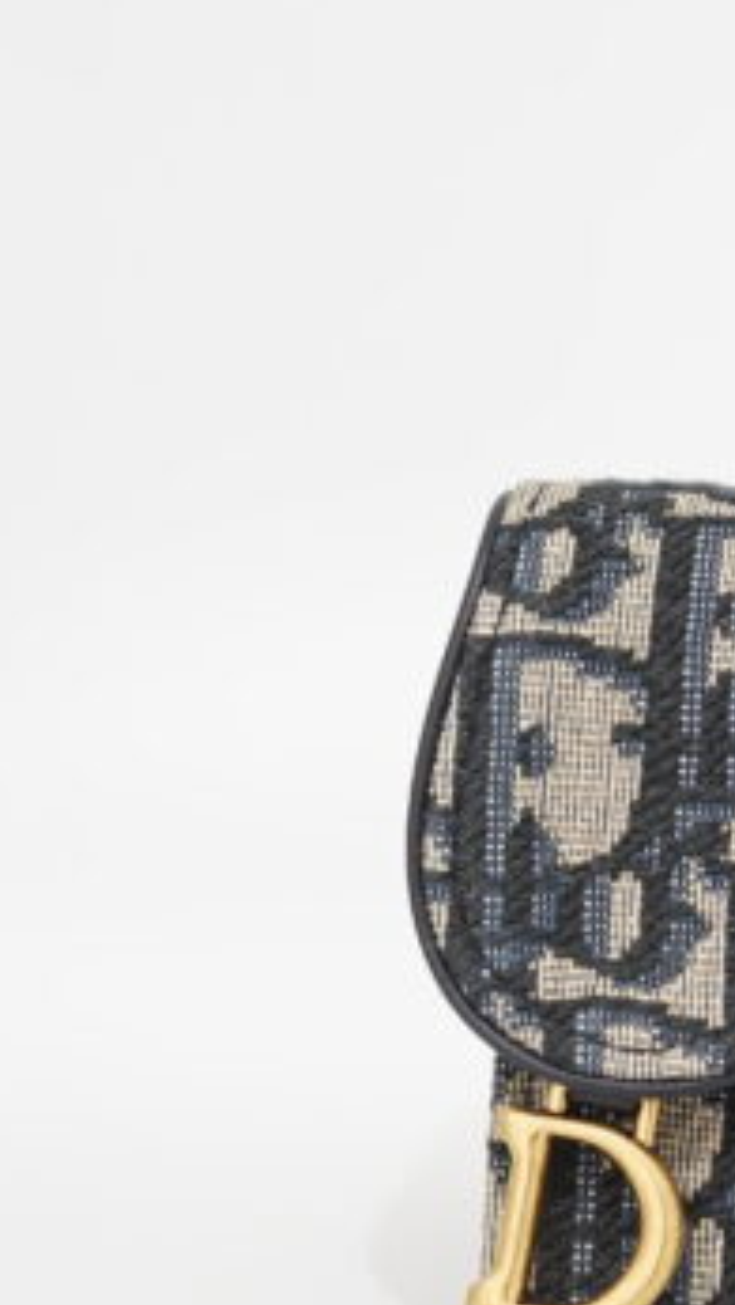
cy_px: 671
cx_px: 1057
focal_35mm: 155
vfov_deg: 13.9
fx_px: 5363
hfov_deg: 7.7
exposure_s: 1/3
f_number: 6.3
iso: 640
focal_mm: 50
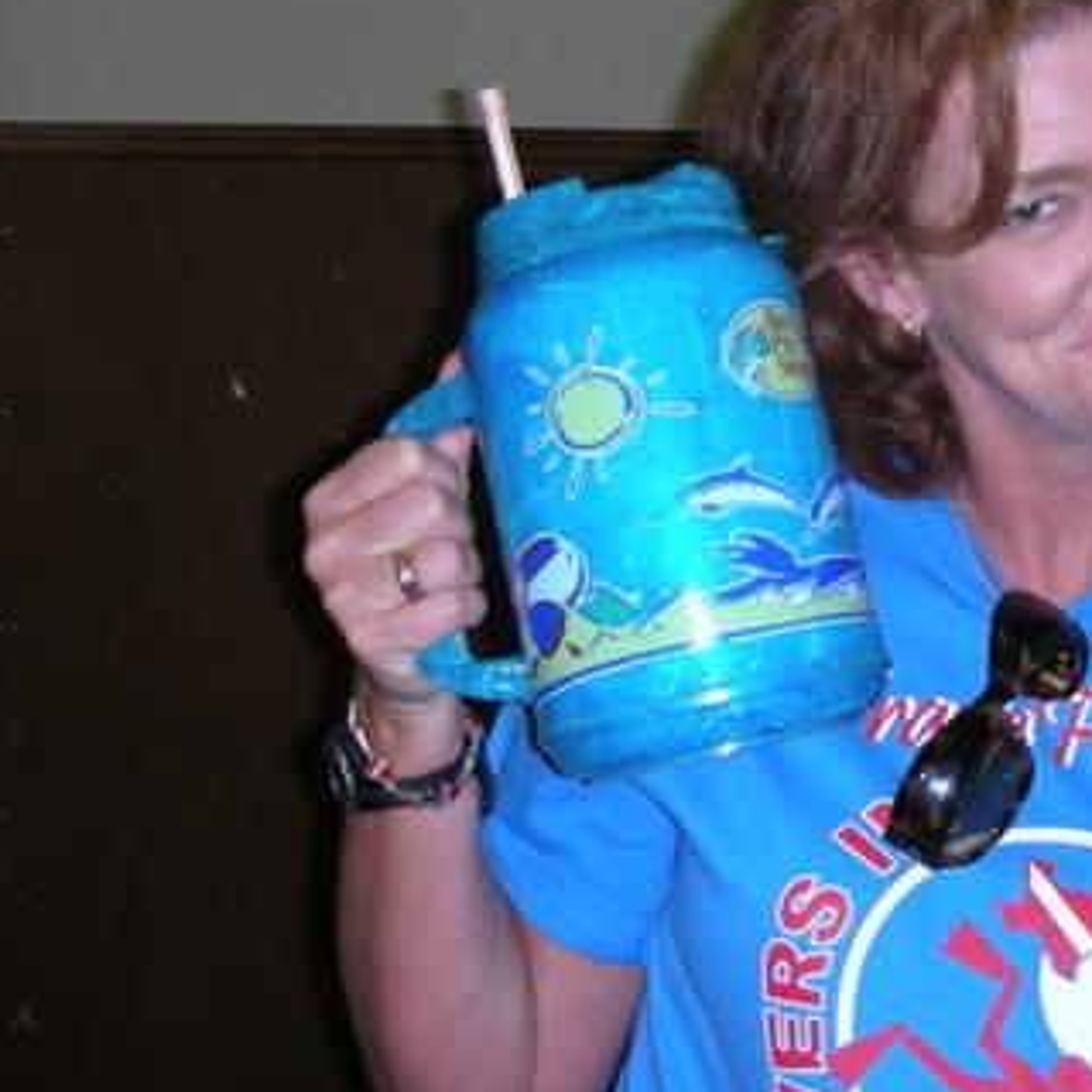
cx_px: 729
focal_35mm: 62
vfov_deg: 27.5
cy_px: 335
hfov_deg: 27.6
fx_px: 2213
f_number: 2.8
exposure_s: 1/60
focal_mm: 5.8
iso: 50
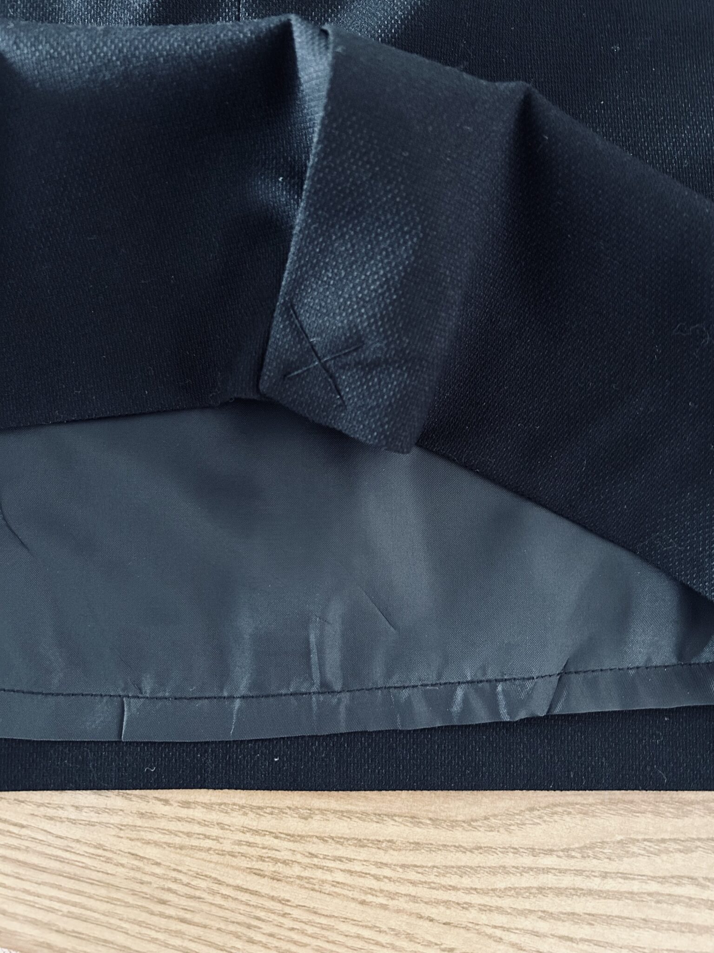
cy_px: 476
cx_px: 357
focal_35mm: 26
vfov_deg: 67.3
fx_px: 715
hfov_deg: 53.1
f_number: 1.5
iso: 640
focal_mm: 5.7
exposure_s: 1/34
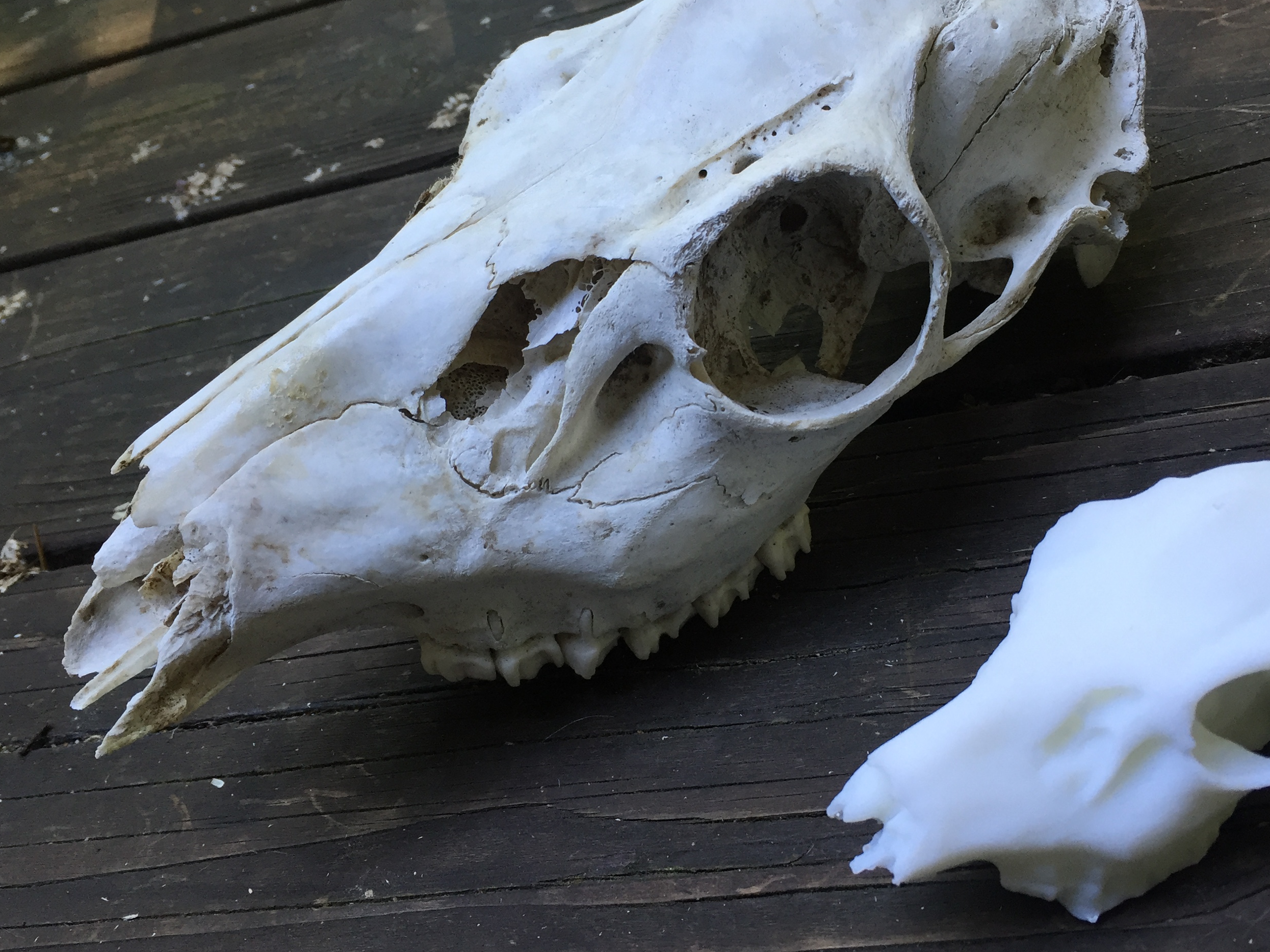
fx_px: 1394
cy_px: 439
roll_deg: +24.0
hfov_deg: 48.8
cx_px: 745
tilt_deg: -41.0
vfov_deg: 37.7
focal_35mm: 38
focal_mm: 4.15
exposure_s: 1/40
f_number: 2.2
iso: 32
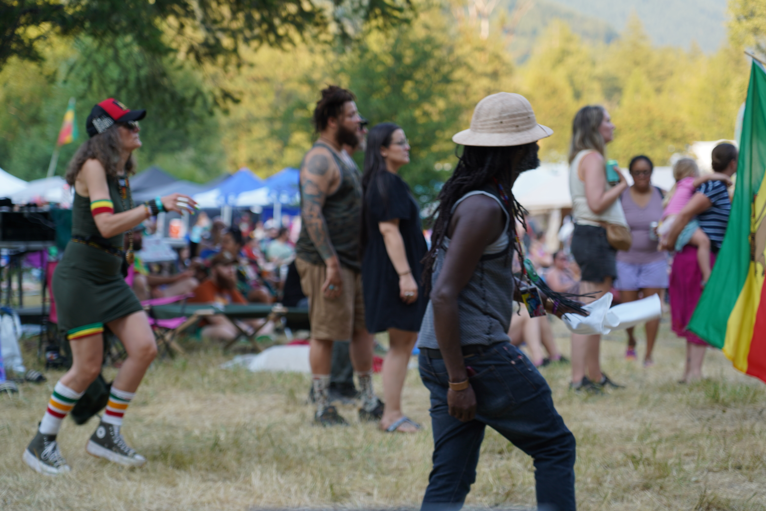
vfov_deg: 13.0
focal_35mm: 105
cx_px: 383
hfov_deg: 19.5
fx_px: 2234
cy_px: 256
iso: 160
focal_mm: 105
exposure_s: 1/125
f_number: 4
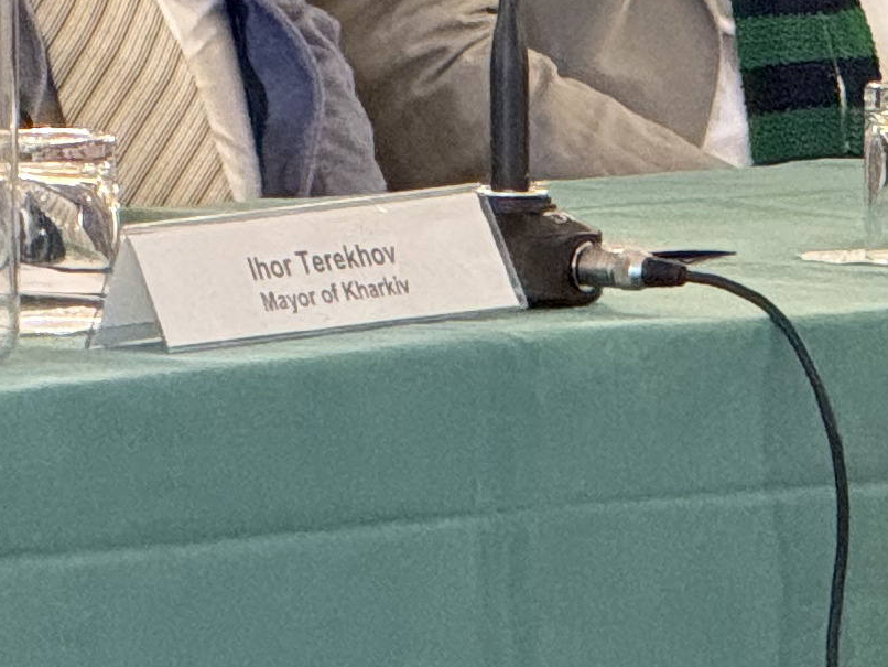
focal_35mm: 600
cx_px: 357
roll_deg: +0.4
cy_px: -613
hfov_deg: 3.3
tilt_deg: -1.3
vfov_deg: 2.5
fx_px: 15396
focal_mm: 15.66
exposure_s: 1/60
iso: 640
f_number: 2.8
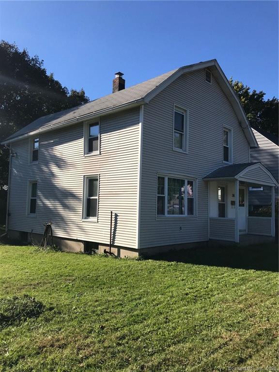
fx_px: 301
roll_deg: -1.1
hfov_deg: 49.7
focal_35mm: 28
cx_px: 140
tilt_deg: +4.7
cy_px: 186
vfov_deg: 63.4
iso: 20
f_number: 1.8
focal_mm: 3.99
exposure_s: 1/2083
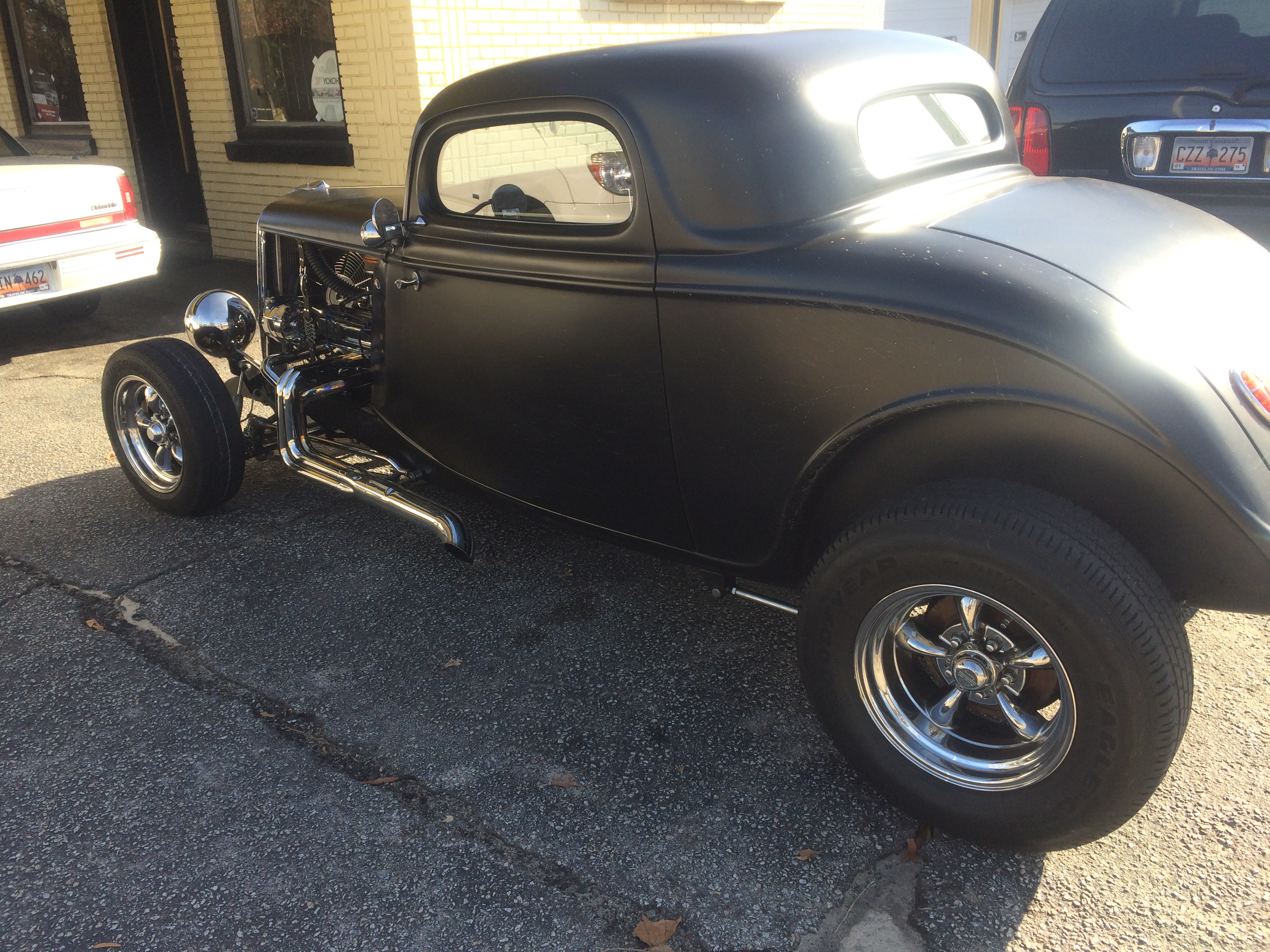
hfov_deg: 61.7
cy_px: 476
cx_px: 635
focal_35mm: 29
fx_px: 1064
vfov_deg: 48.2
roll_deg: +4.9
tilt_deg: -19.2
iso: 32
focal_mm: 4.15
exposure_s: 1/483
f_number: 2.2
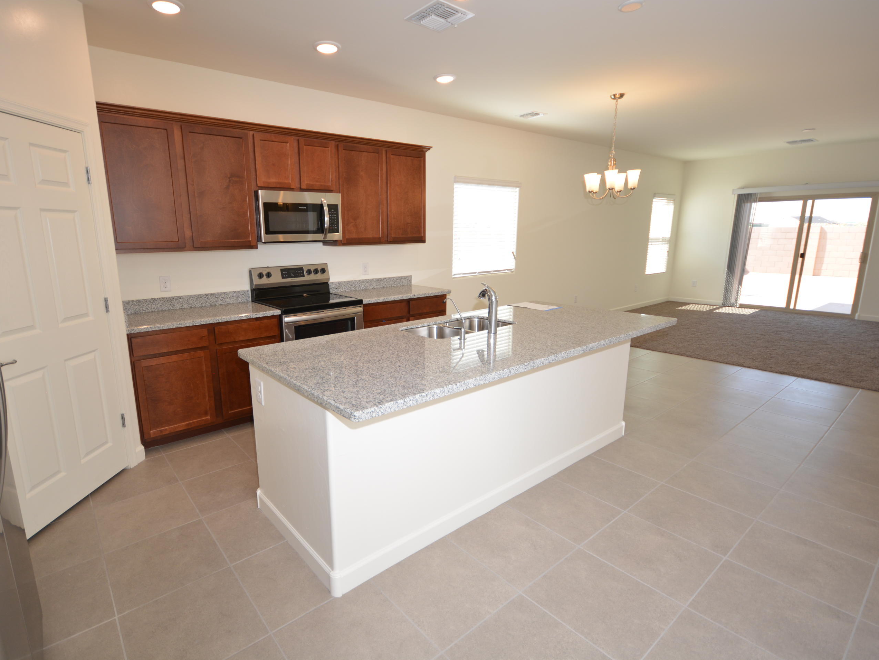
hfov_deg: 90.6
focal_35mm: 17
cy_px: 322
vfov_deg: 74.7
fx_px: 432
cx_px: 385
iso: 200
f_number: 4
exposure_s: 1/60
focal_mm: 10
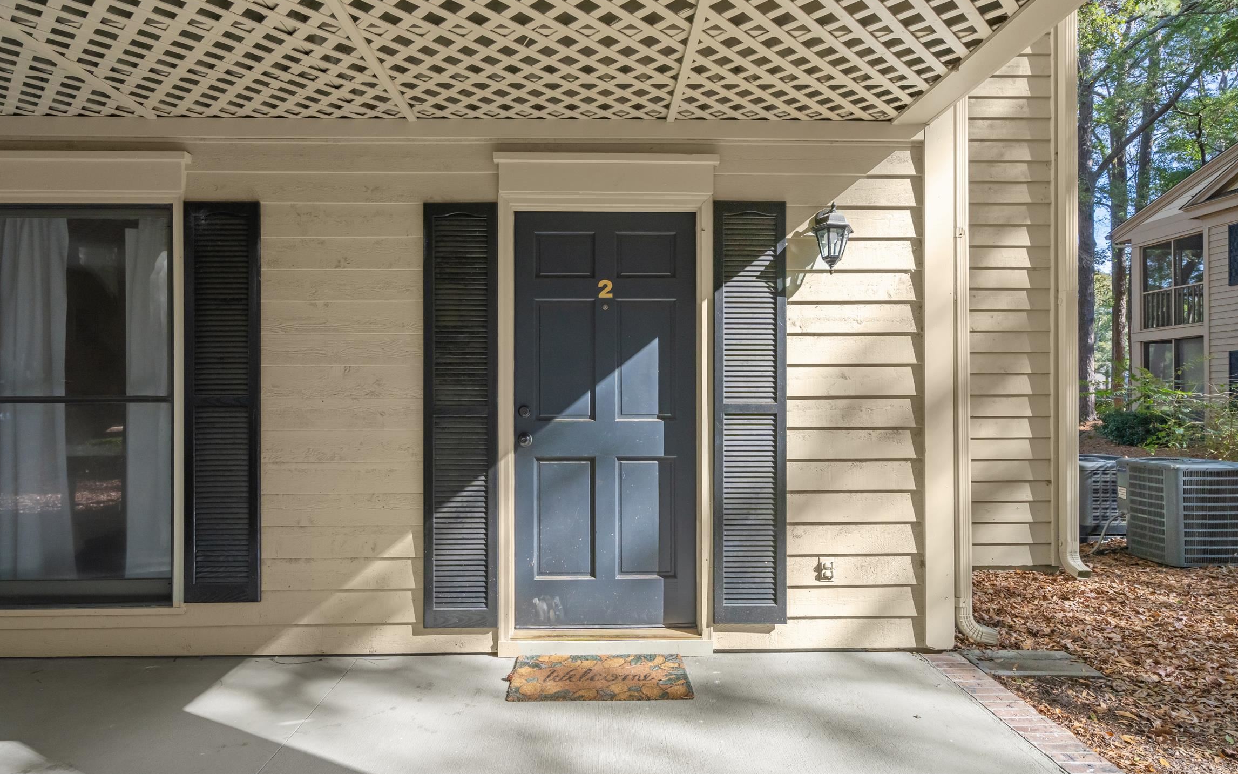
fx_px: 675
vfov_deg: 59.7
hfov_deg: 85.1
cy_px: 385
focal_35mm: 20
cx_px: 606
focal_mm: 18
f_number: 8
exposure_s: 1/60
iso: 640
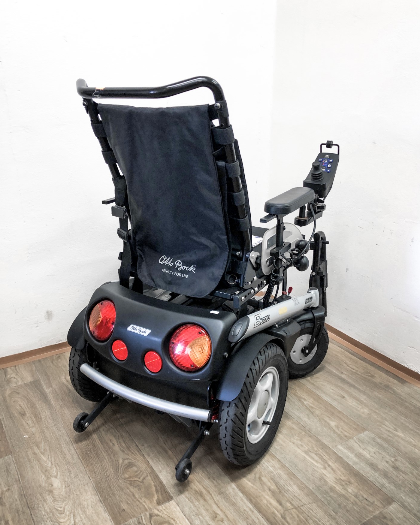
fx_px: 466
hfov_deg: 48.5
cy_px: 269
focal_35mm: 30
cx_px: 215
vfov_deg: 58.8
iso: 40
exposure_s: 1/25
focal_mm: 4
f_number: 1.8
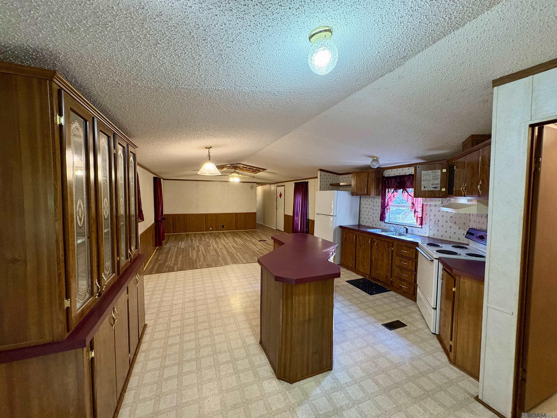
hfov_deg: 102.1
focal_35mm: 14
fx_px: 225
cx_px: 278
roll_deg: -0.7
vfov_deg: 85.7
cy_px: 209
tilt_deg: -1.8
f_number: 2.2
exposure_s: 1/60
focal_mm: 2.22
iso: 400
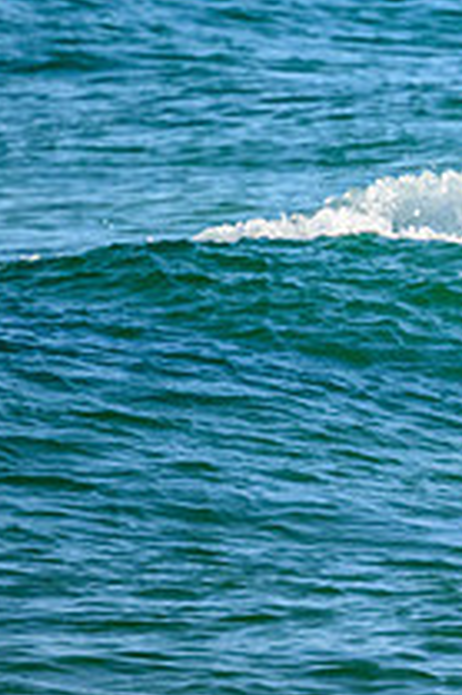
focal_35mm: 2224
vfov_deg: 0.9
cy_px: 224
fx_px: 42880
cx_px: 917
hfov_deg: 0.6
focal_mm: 800
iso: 2800
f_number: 11
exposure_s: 1/2000
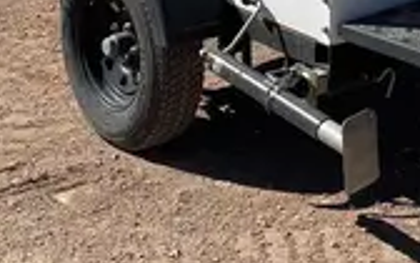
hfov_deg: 16.7
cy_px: -207
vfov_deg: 10.3
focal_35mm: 120
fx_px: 1374
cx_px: 482
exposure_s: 1/5814
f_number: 1.6
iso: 50
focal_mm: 4.2
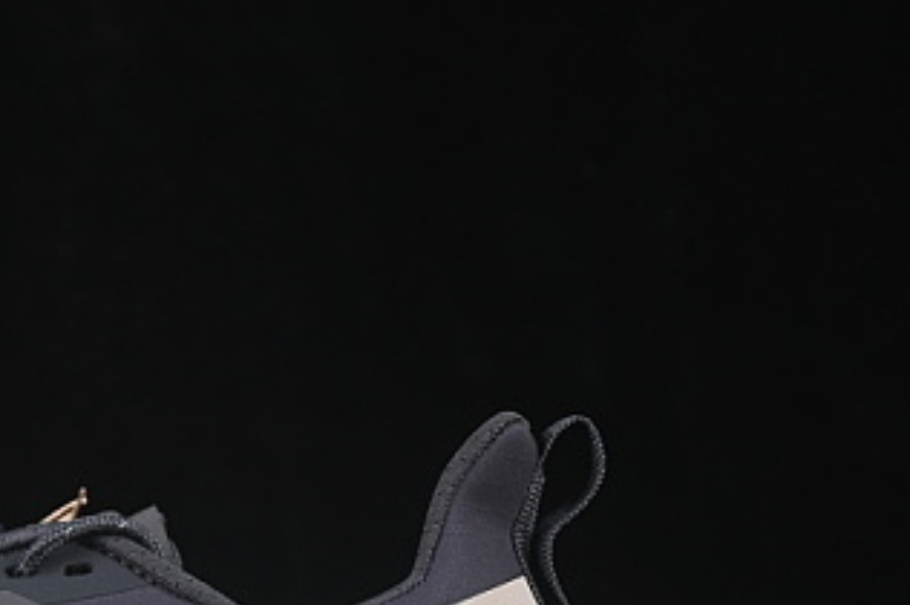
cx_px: -112
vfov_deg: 7.2
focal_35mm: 190
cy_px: 635
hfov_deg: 10.7
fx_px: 4798
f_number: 7.1
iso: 160
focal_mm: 50
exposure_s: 1/80
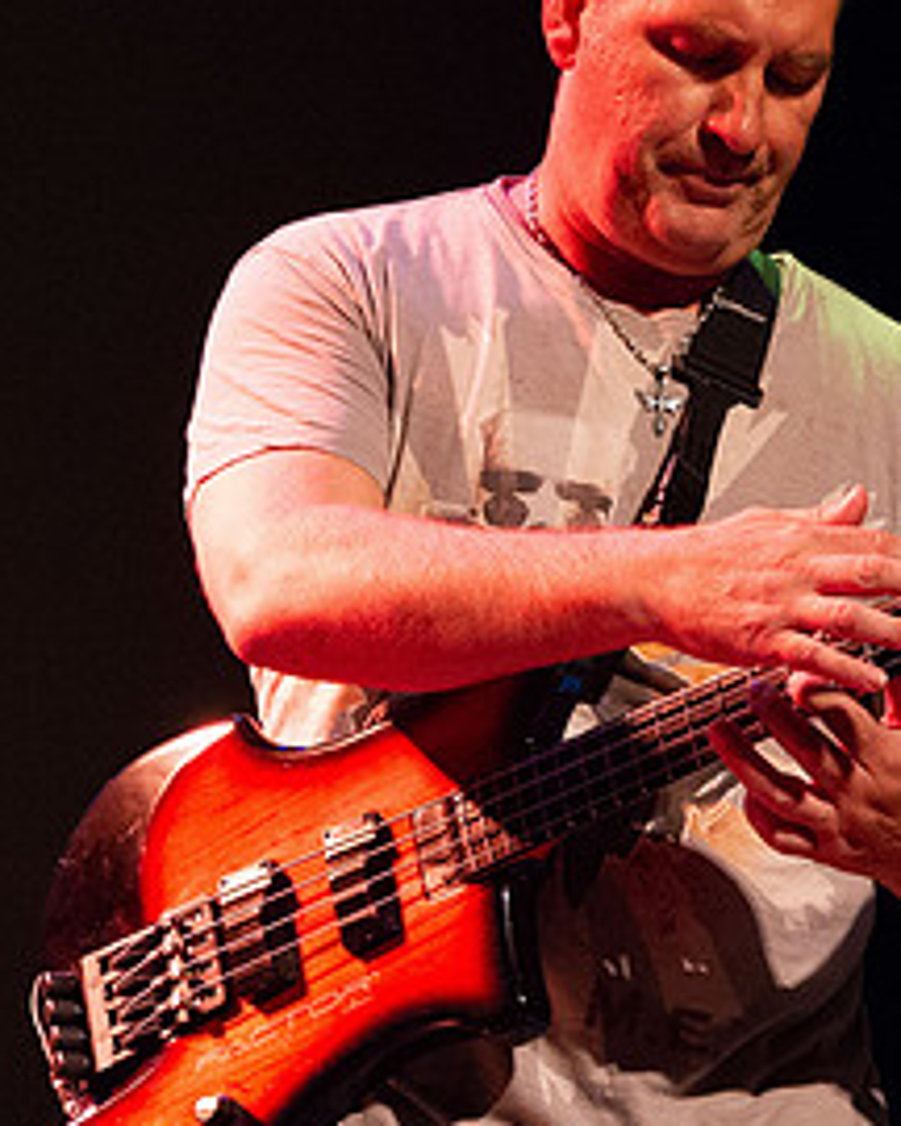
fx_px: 10200
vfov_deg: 6.3
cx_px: 511
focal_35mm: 306
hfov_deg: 5.1
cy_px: 317
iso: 8000
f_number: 7.1
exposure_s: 1/100
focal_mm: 130
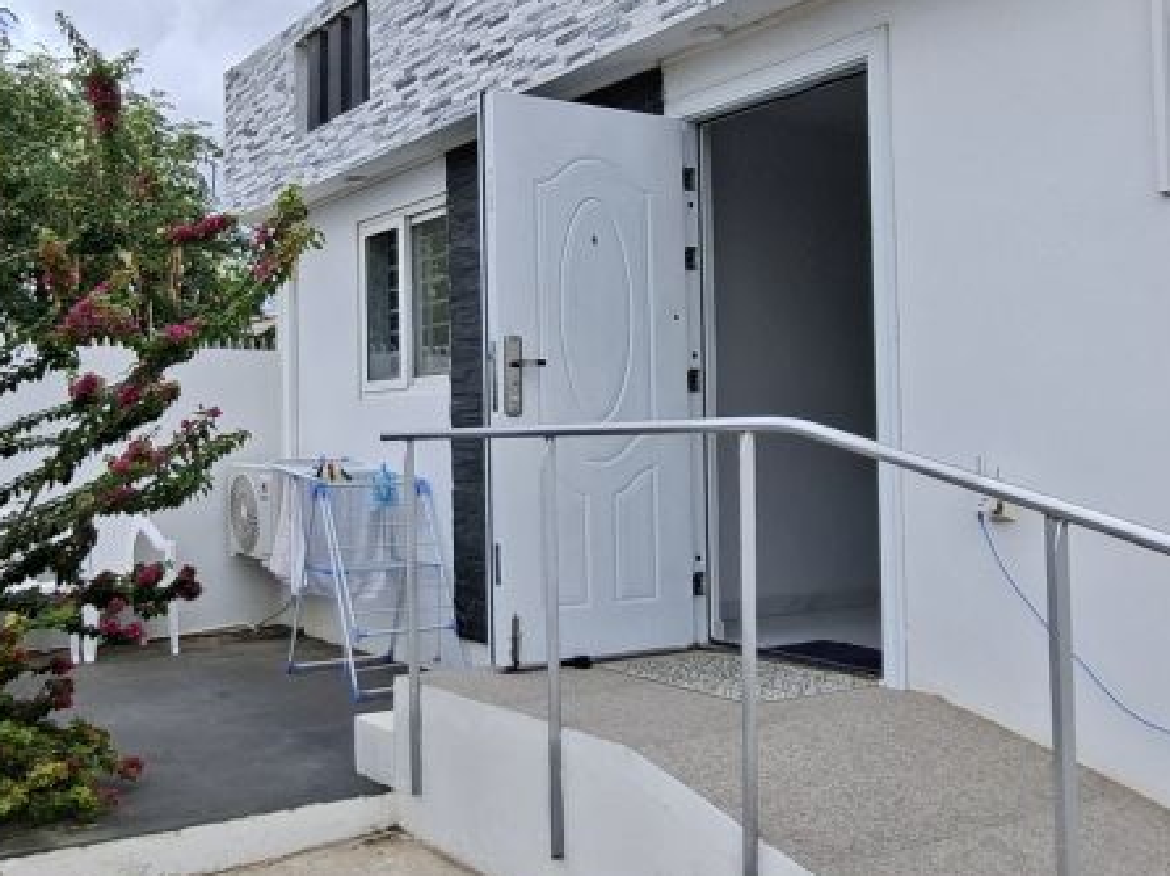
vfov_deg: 40.6
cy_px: 414
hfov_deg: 51.9
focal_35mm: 35
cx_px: 412
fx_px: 1182
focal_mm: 1.74
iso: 40
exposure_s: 1/1456
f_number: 2.2
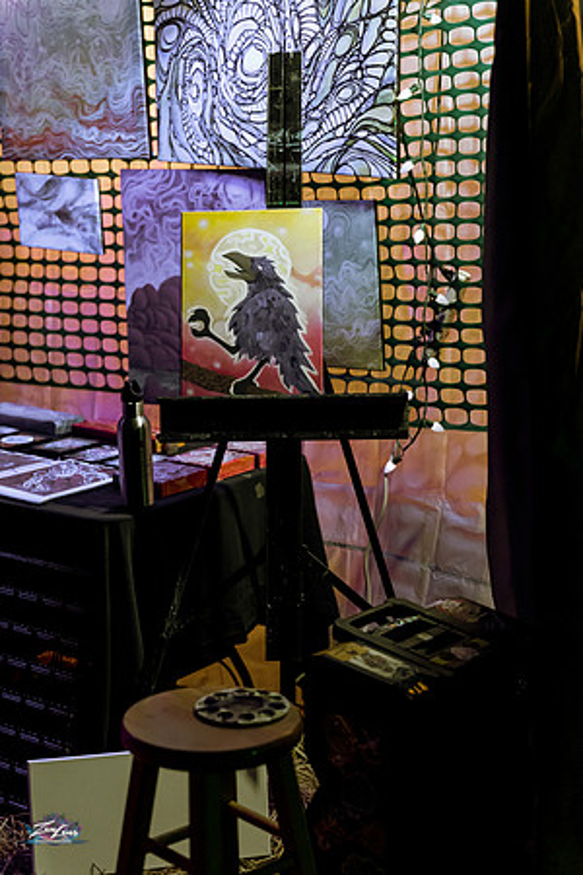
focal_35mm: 67
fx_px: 1627
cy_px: 438
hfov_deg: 20.3
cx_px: 292
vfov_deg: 30.1
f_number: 2.5
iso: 10000
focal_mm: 67
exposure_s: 1/400
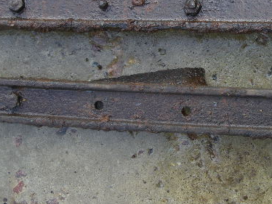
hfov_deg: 29.7
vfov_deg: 22.5
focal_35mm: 65
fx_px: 511
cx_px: 170
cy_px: 68
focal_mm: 6.3
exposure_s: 1/60
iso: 64
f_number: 3.3
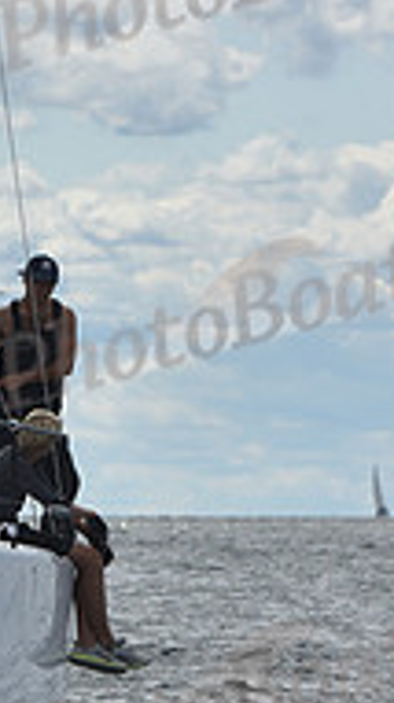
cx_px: -191
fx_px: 11868
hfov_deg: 1.9
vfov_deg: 3.4
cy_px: 558
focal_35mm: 637
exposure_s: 1/800
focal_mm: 200
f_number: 11
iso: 250
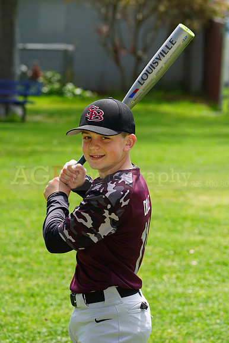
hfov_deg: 7.9
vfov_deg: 11.9
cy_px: 172
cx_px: 114
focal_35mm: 173
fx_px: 1653
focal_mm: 173
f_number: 8
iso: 200
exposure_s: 1/160
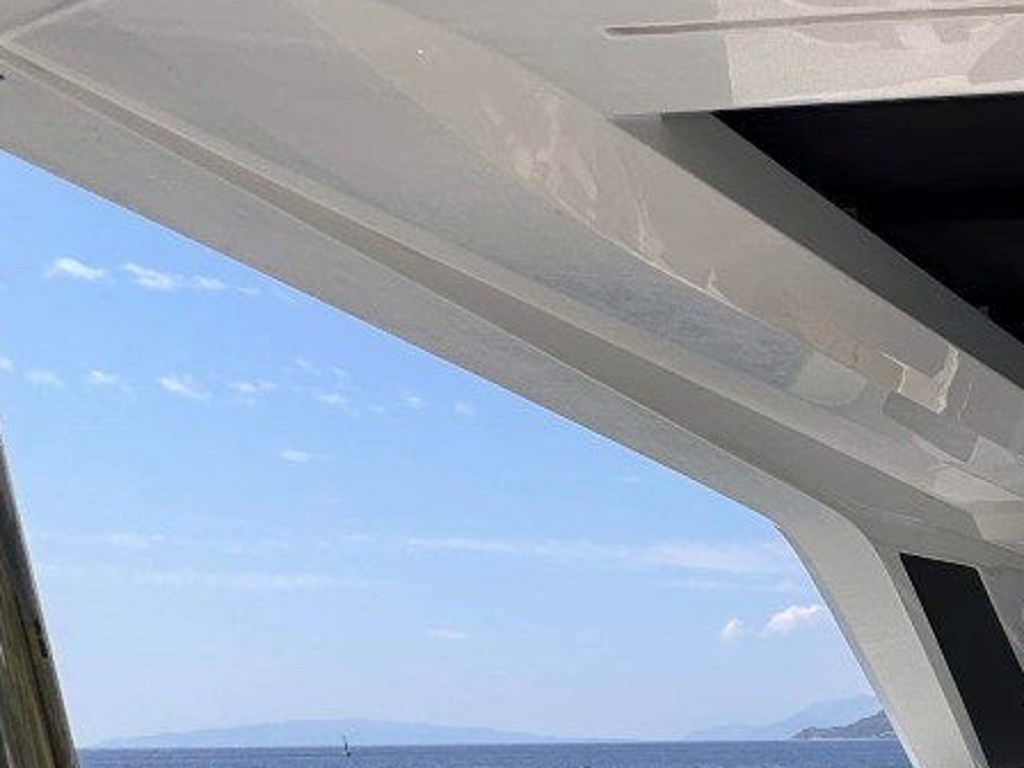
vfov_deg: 26.9
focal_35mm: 45
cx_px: 1550
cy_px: 1008
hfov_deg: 27.8
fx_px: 1331
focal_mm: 2.22
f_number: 2.2
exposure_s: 1/2398
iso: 50
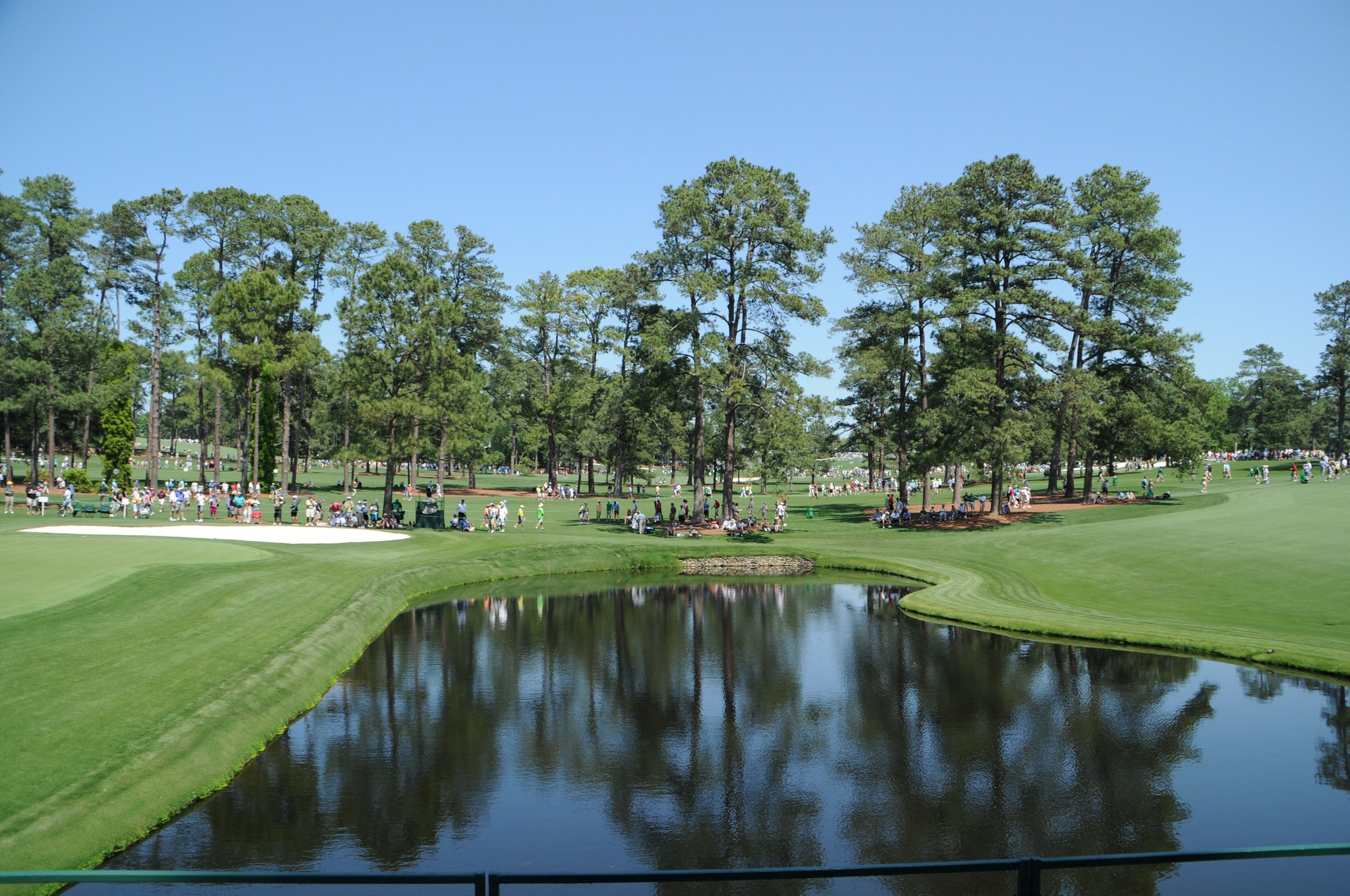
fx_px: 1011
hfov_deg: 67.4
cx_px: 675
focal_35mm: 27
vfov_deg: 47.8
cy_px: 448
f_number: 6.3
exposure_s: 1/1000
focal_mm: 18
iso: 250
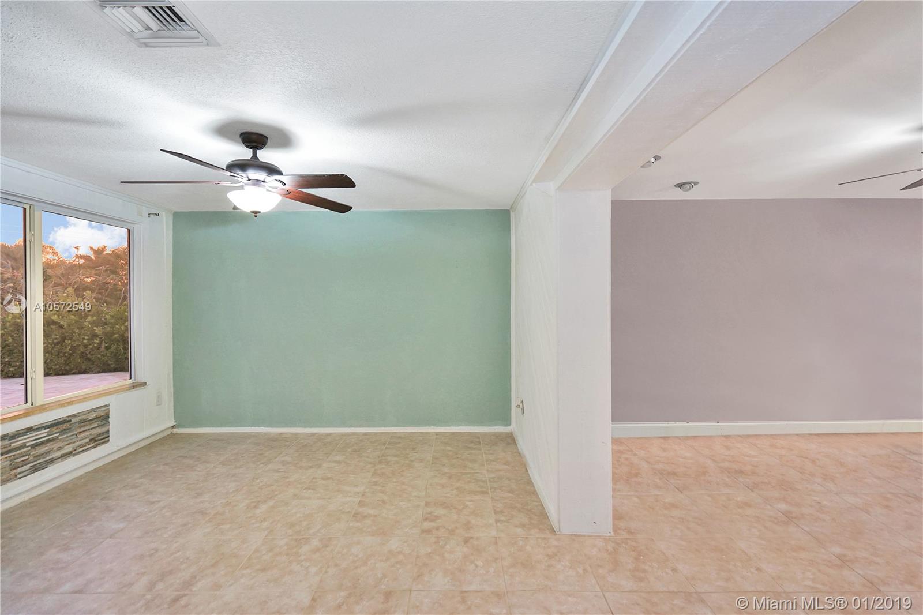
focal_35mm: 16
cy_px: 308
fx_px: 410
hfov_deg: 96.7
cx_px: 462
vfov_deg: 73.7
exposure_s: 1/25
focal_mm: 16
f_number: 4.5
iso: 500
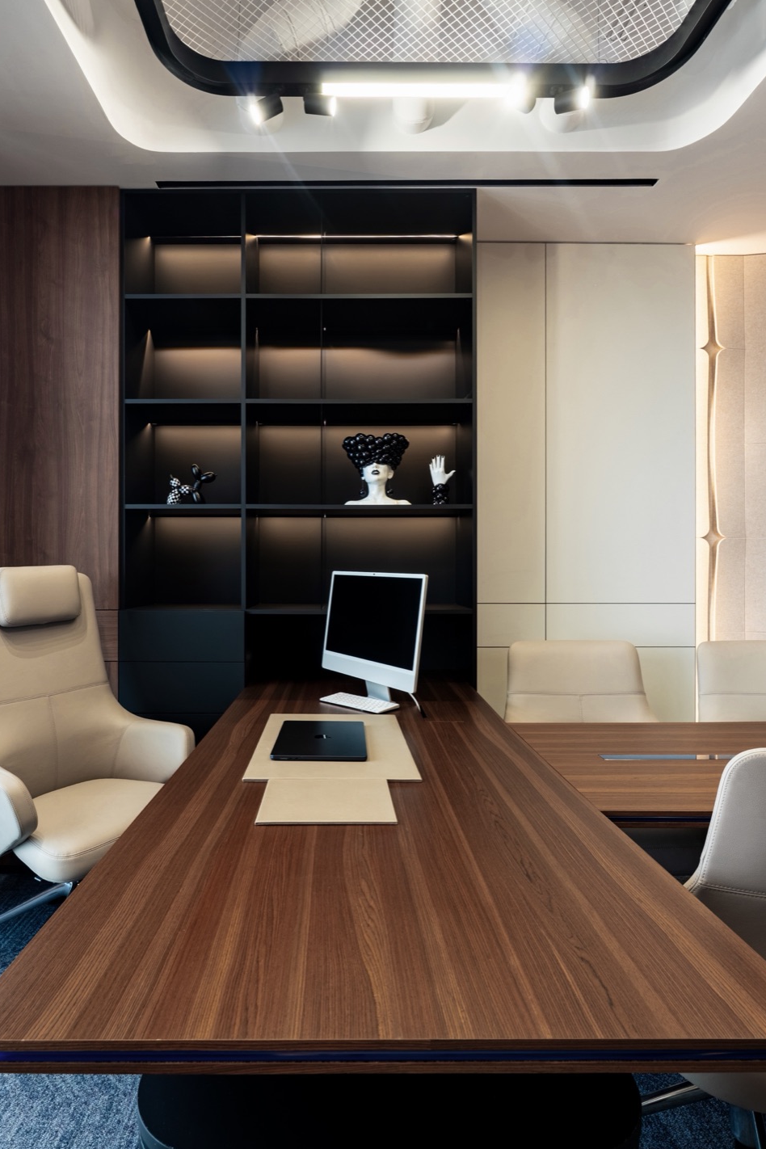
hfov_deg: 65.7
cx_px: 351
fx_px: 592
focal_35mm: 19
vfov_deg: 88.2
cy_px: 546
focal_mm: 11
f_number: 5.6
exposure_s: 1/80
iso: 100
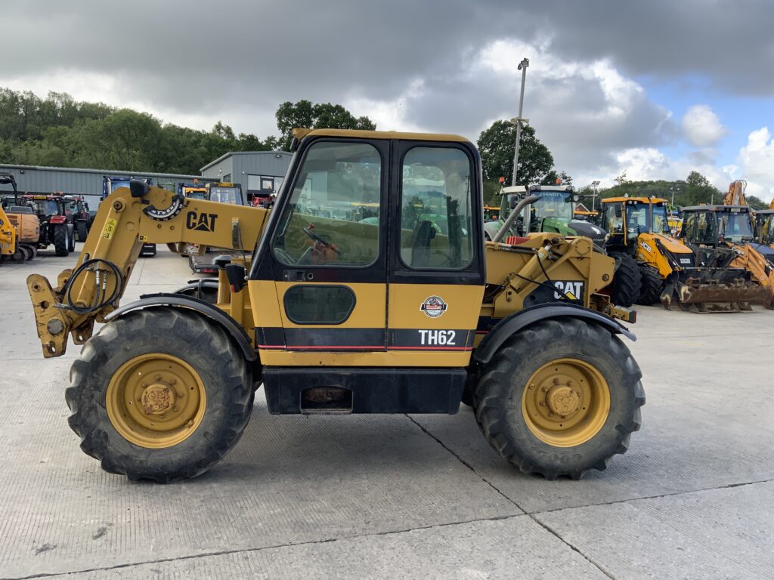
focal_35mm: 29
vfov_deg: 48.2
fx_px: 648
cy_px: 290
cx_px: 387
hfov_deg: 61.7
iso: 16
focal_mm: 3
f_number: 1.8
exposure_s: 1/534
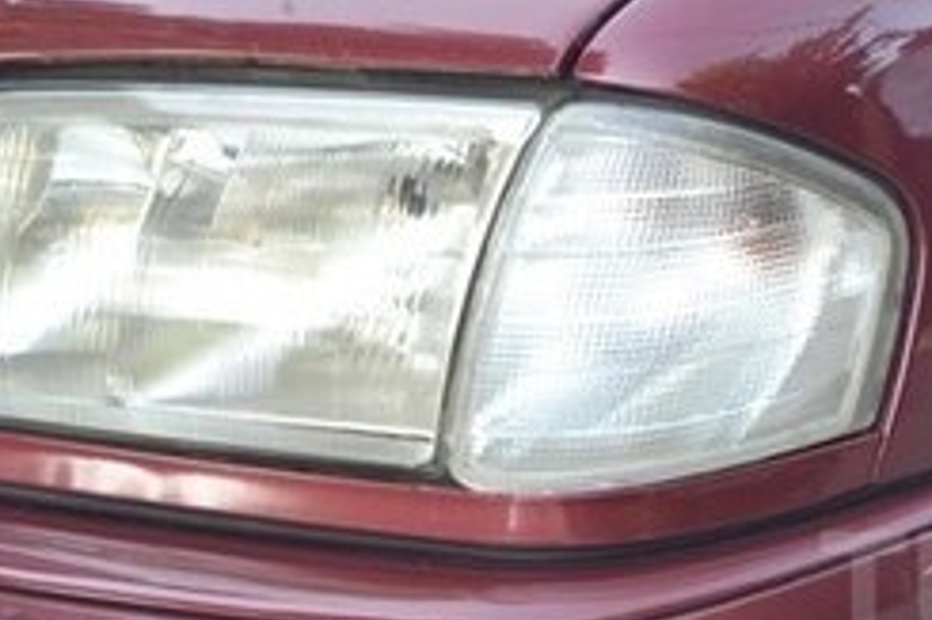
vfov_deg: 10.8
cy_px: 590
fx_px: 3243
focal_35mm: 125
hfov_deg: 15.6
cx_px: 1210
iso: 400
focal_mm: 31
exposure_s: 1/100
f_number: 5
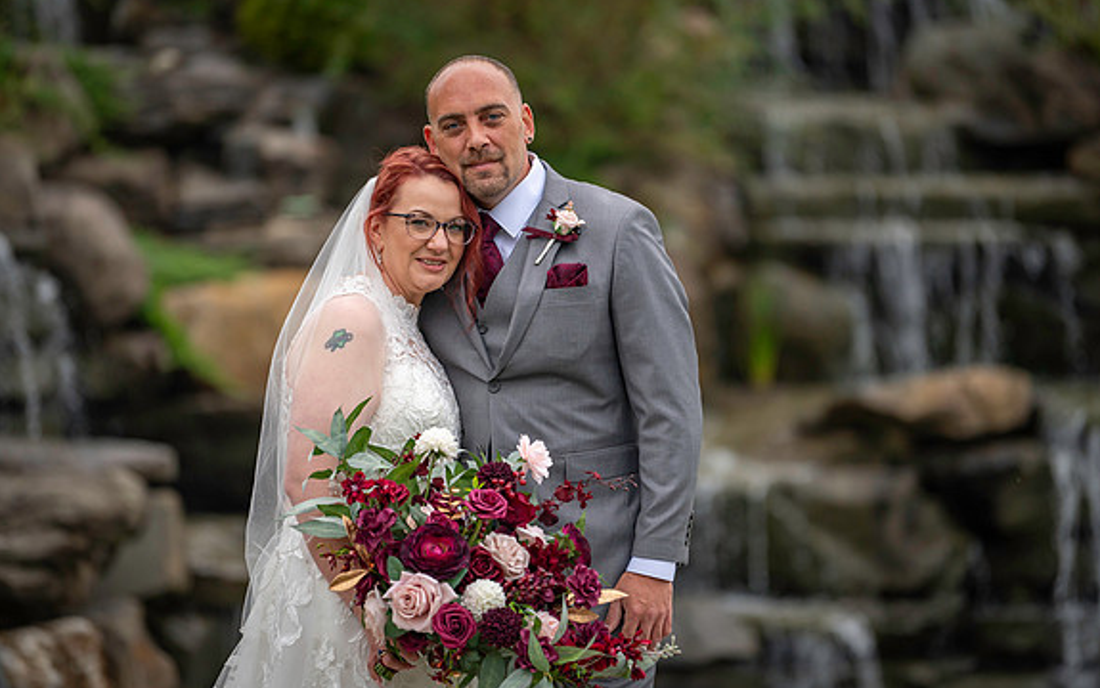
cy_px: 329
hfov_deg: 11.0
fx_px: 5699
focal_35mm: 190
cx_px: 551
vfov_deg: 6.9
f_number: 2.8
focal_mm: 185
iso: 640
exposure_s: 1/1000
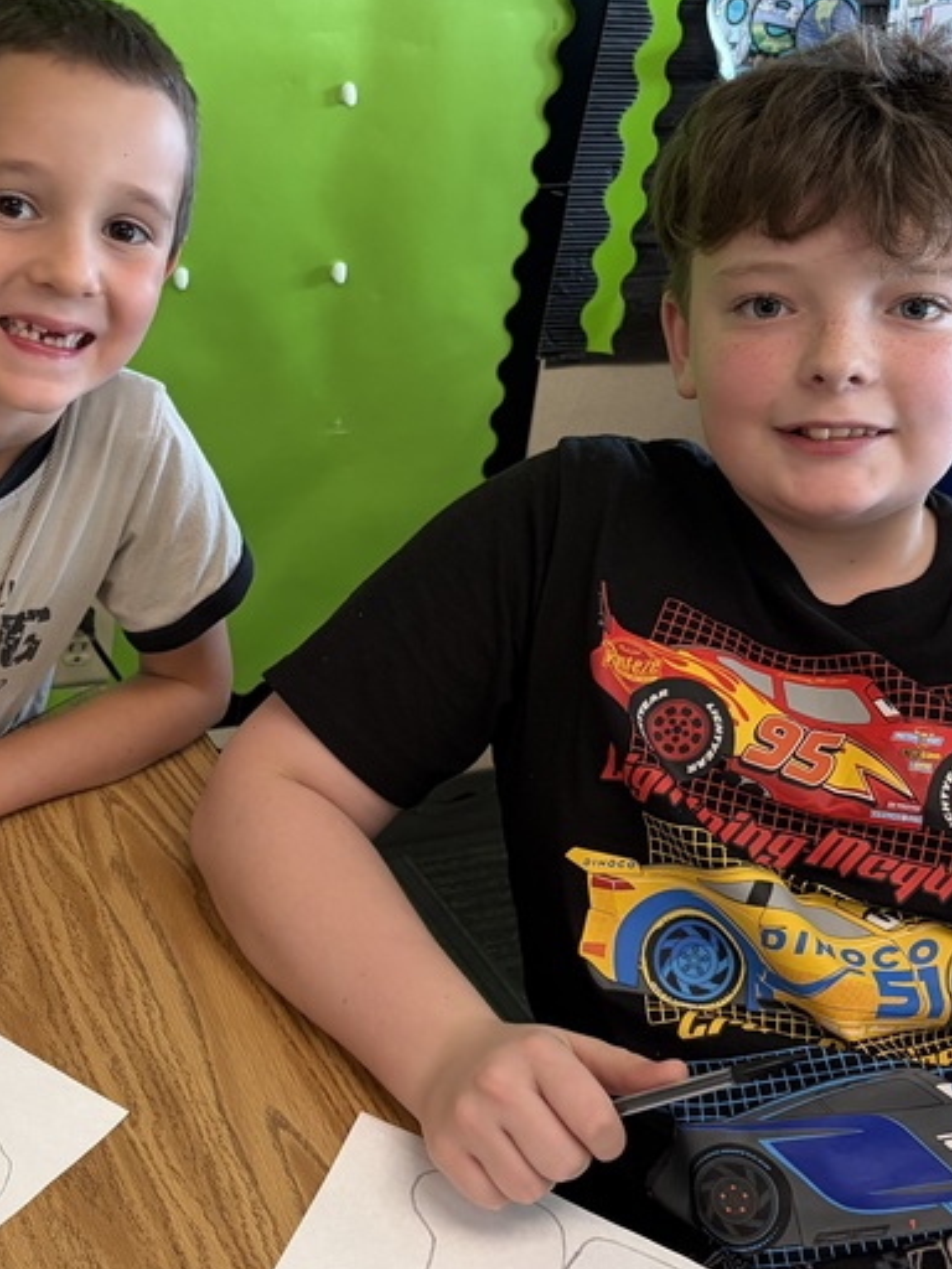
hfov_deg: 27.9
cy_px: 580
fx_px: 1907
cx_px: 315
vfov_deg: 36.8
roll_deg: -7.5
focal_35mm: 52
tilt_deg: -26.9
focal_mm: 5.96
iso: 250
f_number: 1.6
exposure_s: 1/60
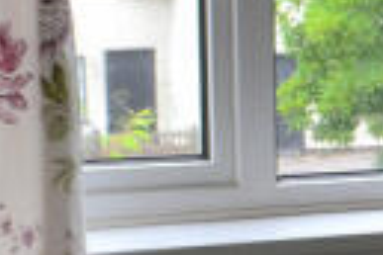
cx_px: 726
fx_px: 2106
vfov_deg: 6.9
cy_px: 256
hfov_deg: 9.8
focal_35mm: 198
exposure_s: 1/60
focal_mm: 26
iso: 400
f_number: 8
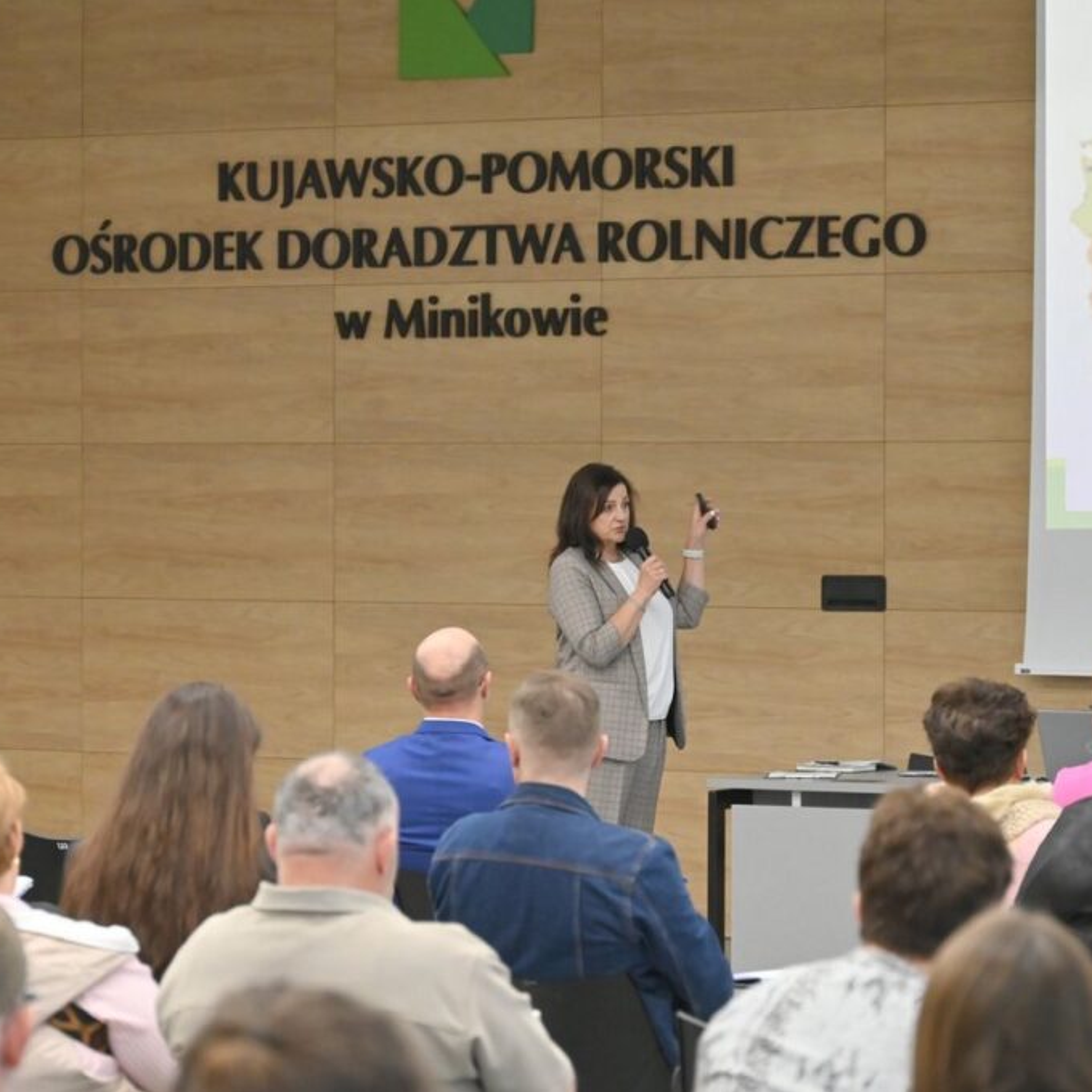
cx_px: 617
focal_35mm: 160
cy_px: 546
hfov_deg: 10.9
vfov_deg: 10.9
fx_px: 5710
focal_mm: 125
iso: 3200
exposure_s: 1/80
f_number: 6.3
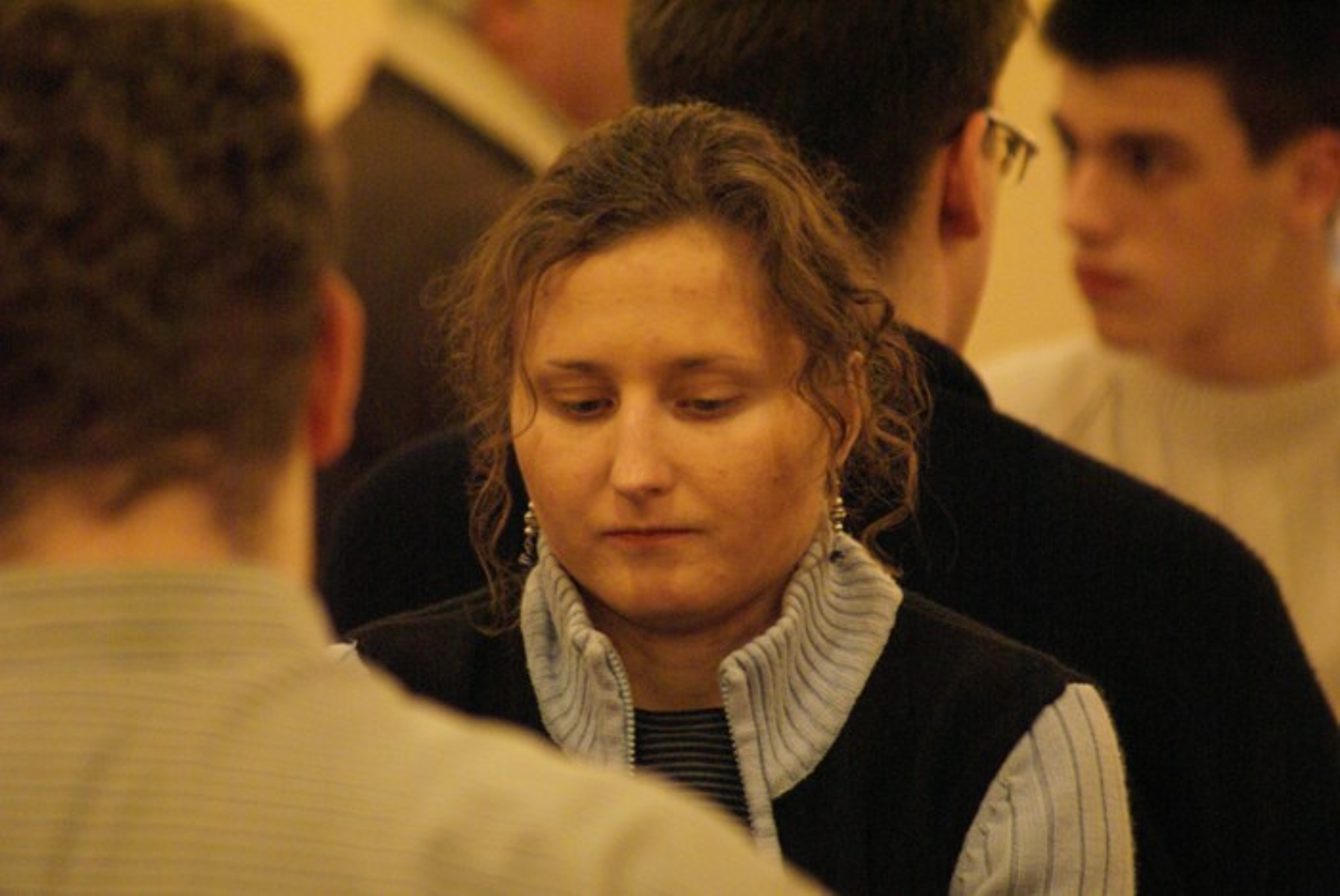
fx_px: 16763
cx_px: 670
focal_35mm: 450
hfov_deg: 4.6
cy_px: 448
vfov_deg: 3.1
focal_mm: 300
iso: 1600
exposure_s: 1/20
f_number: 5.6
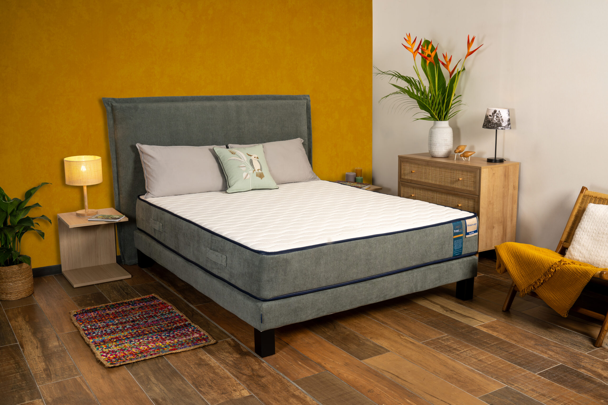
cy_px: 202
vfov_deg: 37.9
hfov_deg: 54.4
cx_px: 304
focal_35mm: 35
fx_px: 591
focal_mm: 35
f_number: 8
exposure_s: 1/60
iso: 250
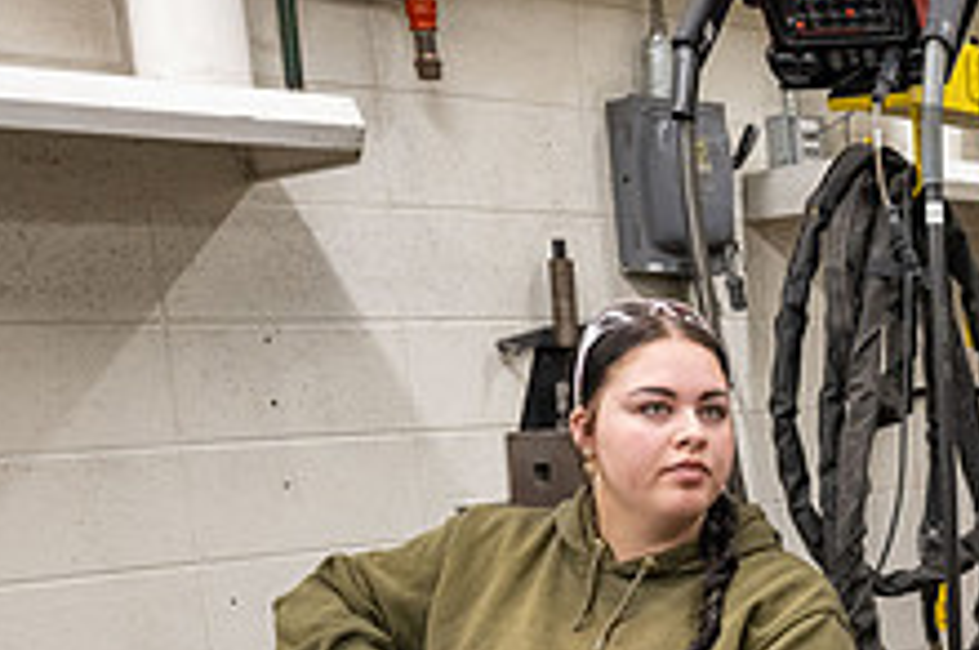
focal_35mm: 59
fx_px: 1602
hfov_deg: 29.7
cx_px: 1137
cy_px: 728
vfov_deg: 21.6
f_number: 4
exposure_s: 1/200
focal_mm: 21
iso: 2000
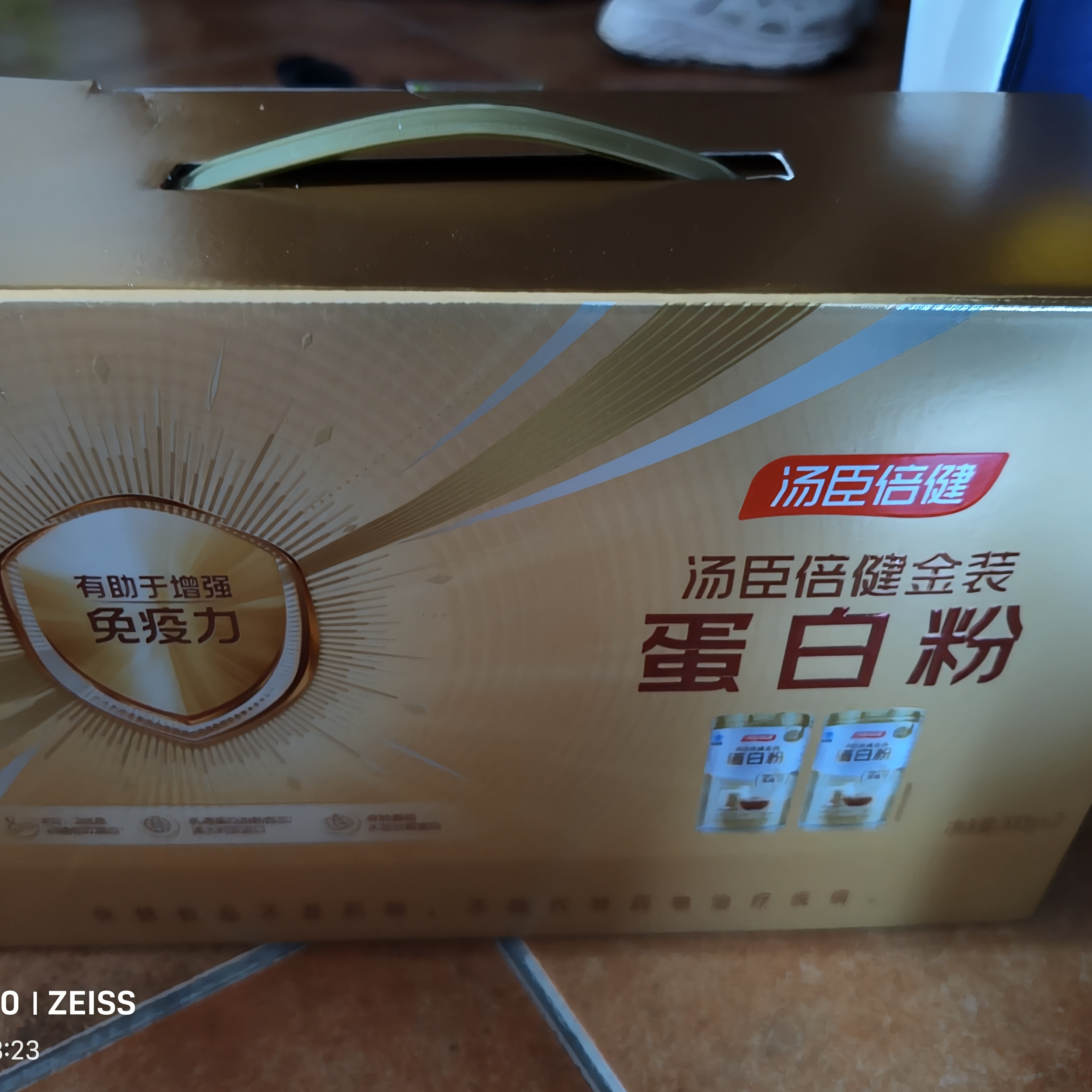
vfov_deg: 57.3
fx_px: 999
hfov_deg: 57.3
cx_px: 558
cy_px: 535
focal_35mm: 28
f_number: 1.68
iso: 9736
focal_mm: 6.25
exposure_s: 1/14.3
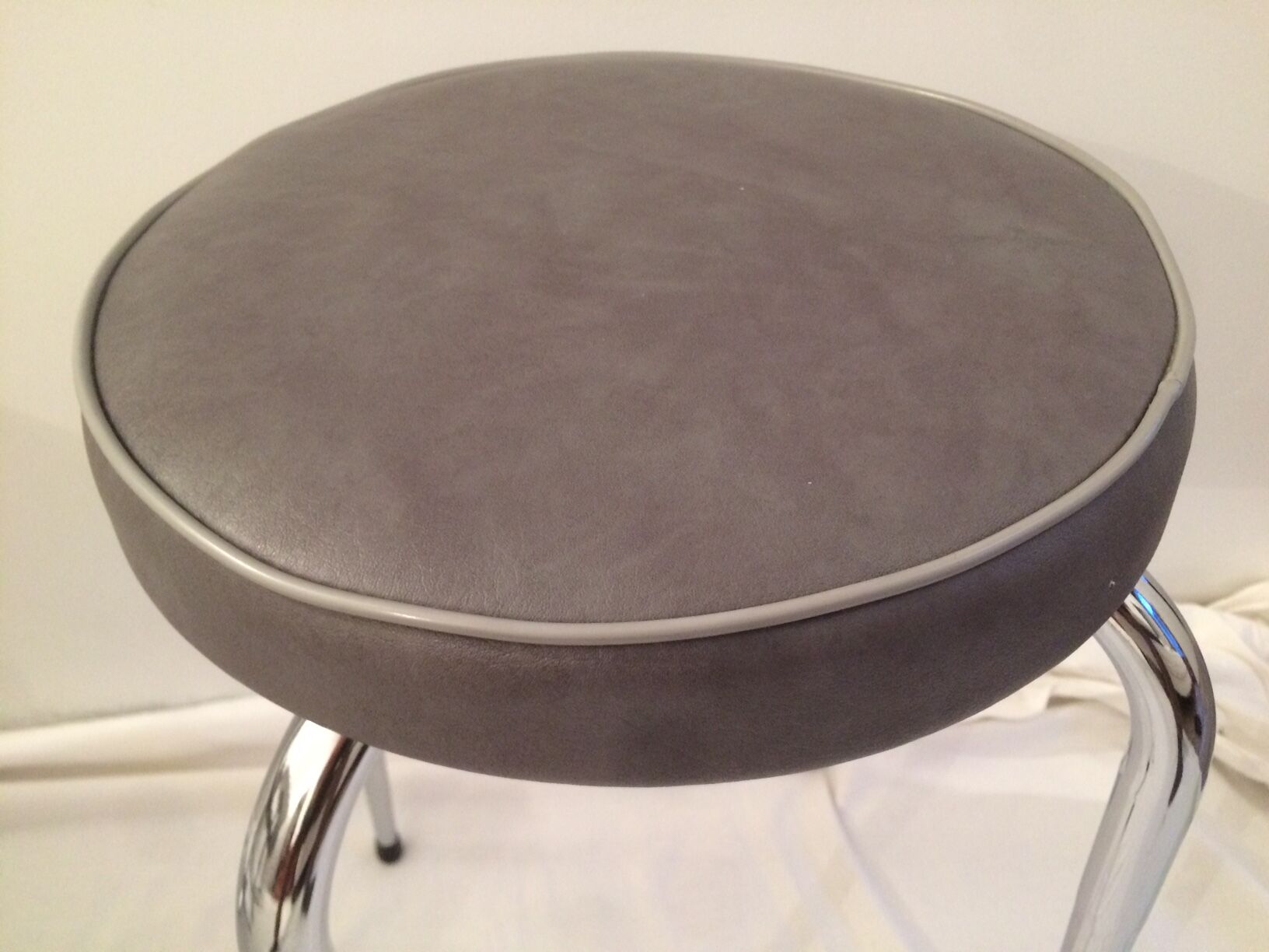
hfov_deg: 61.7
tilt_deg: -40.1
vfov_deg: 48.2
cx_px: 634
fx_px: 1063
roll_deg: +0.1
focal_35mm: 29
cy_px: 476
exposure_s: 1/20
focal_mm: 4.15
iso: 320
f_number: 2.2
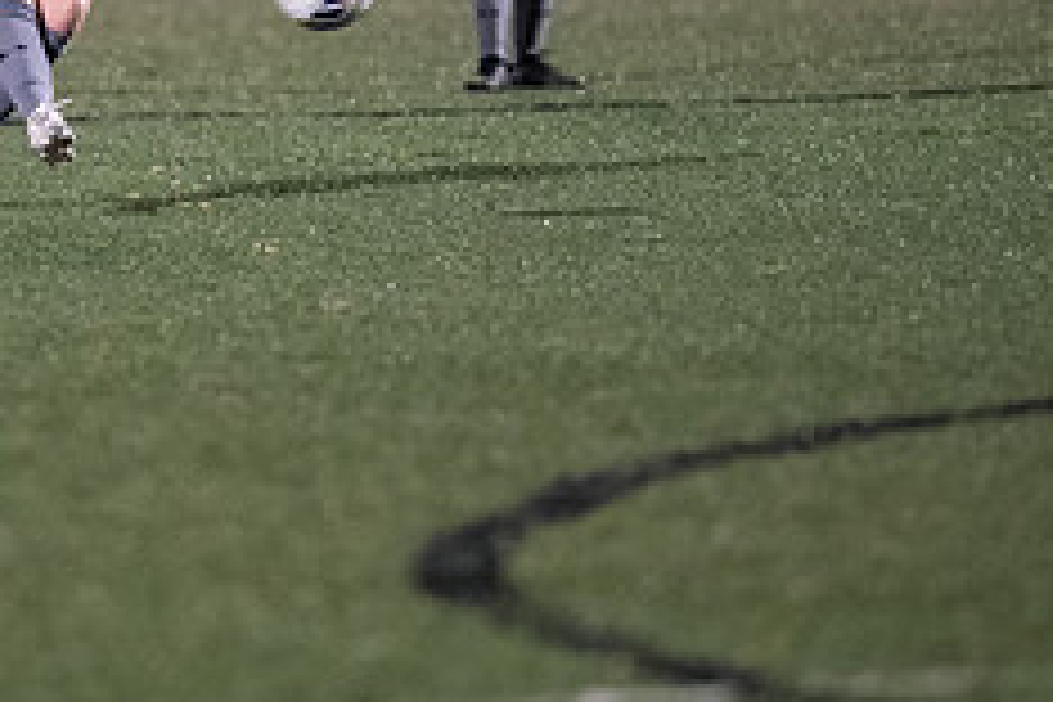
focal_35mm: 743
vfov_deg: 1.9
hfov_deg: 2.8
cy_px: -34
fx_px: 21731
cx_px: 81
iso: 8000
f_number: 2.8
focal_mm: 300
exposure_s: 1/1000
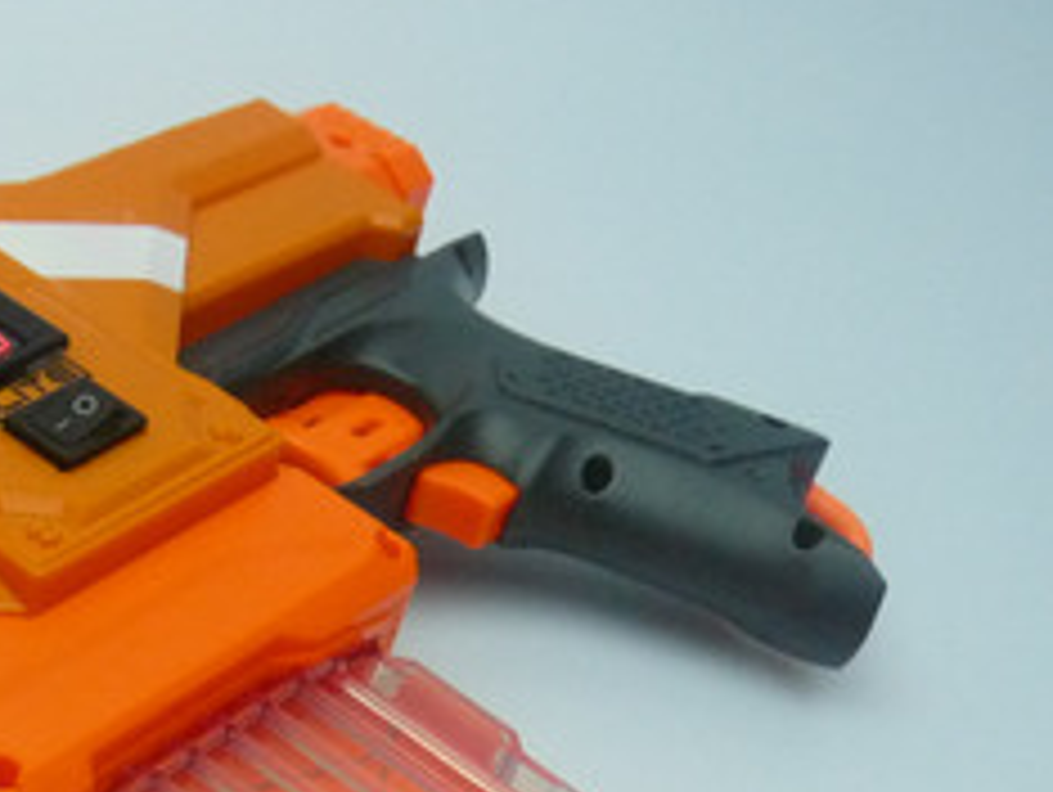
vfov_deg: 17.4
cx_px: -153
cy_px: 873
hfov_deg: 22.3
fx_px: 2497
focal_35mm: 82
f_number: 3.2
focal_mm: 5.4
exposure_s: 1/160
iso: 400
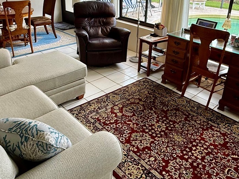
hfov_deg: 56.8
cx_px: 117
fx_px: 221
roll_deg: -2.0
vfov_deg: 43.2
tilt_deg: -19.4
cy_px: 51
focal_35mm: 32
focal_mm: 2.22
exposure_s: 1/104
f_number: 2.2
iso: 64
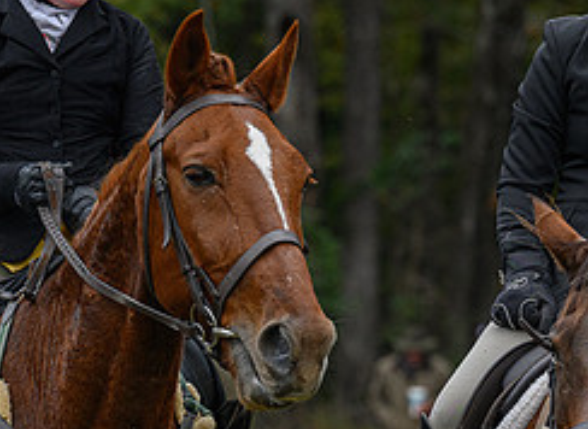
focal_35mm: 417
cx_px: 510
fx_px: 7014
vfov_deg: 3.5
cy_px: 209
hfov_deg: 4.8
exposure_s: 1/400
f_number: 4.5
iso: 640
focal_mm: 145
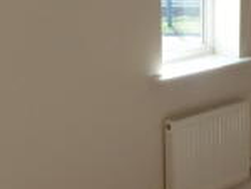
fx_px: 704
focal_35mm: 97
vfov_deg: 15.3
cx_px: 165
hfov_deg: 20.1
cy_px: 121
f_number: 3.3
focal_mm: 4.1
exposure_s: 1/80
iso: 80
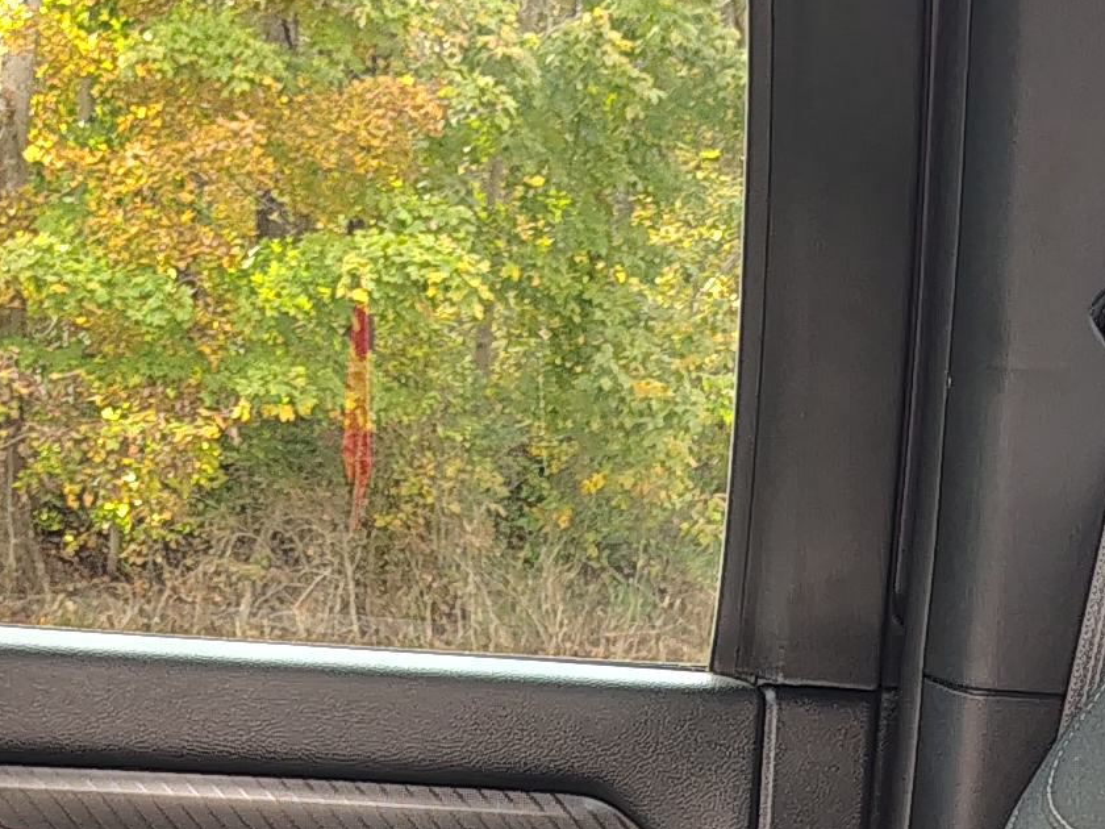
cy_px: 1846
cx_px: 608
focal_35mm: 117
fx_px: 3735
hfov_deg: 16.8
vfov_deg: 11.1
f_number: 1.8
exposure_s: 1/105
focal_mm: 5.56
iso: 400
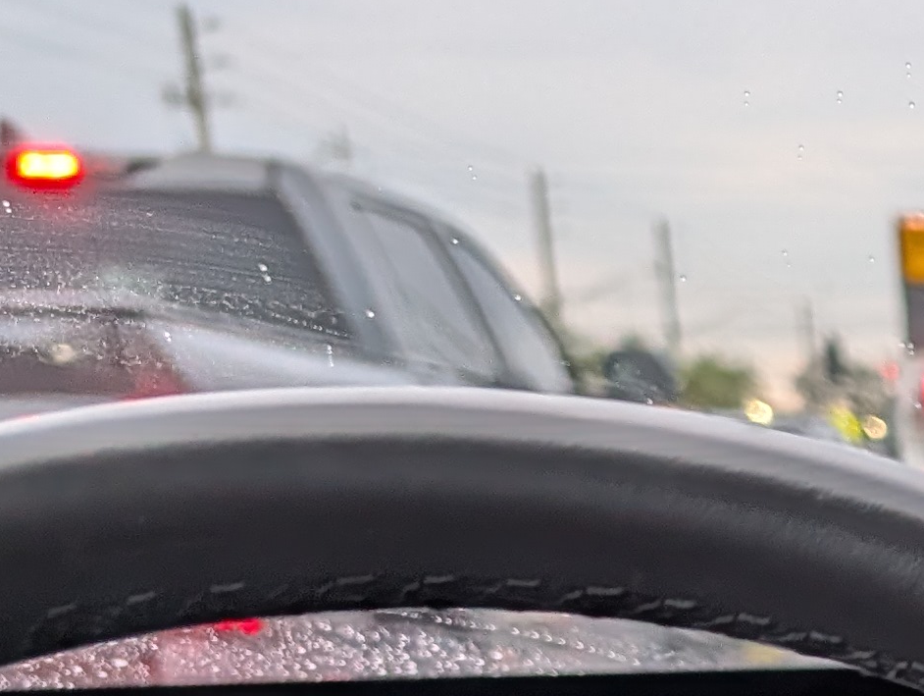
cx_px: 1979
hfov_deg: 14.7
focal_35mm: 104
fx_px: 2780
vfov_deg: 12.9
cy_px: 1246
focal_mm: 6.9
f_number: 1.68
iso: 334
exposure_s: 1/133
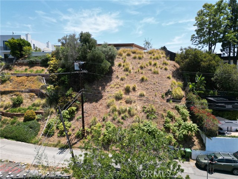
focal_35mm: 24
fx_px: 165
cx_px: 119
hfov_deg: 71.6
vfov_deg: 56.8
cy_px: 90
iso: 130
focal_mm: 6.72
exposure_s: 1/2500
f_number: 1.7
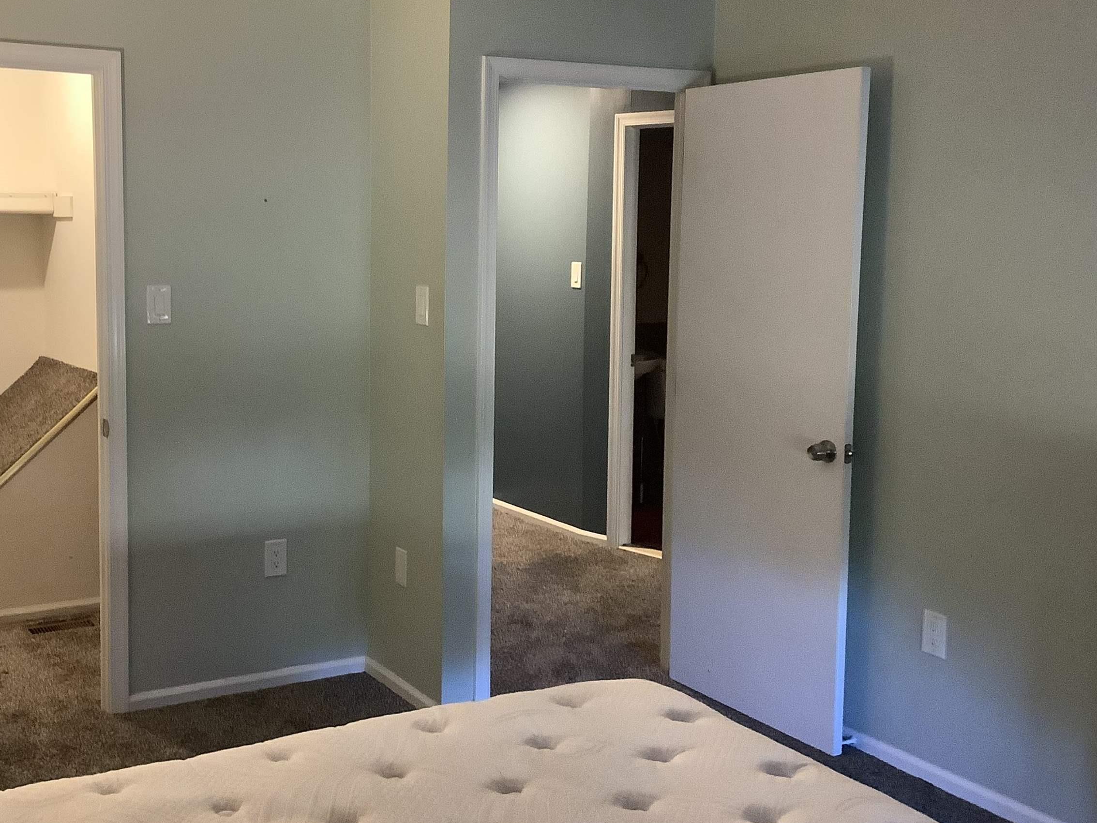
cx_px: 434
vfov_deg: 34.3
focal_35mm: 42
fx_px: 1331
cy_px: 365
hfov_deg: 44.5
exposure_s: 1/30
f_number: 2.4
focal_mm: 3.3
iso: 500
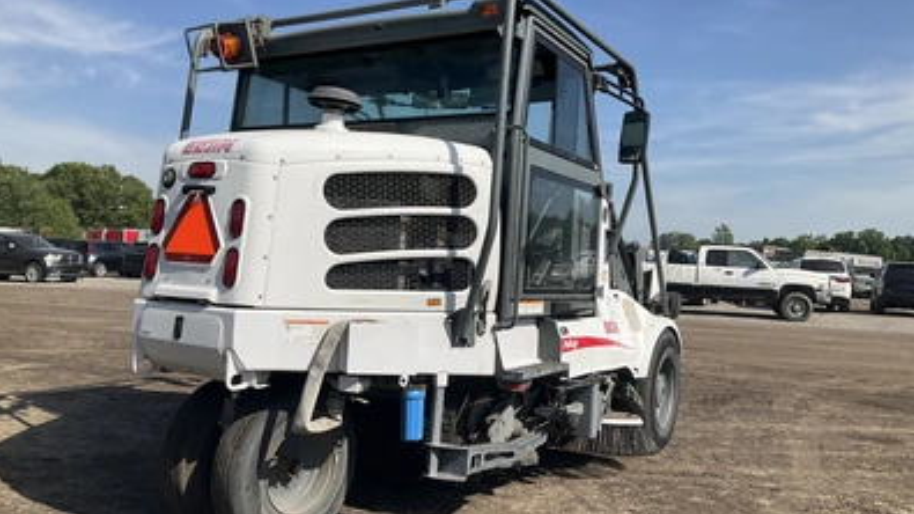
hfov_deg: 61.0
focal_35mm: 32
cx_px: 456
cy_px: 269
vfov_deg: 36.6
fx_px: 775
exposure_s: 1/2801
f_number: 1.8
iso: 25
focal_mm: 3
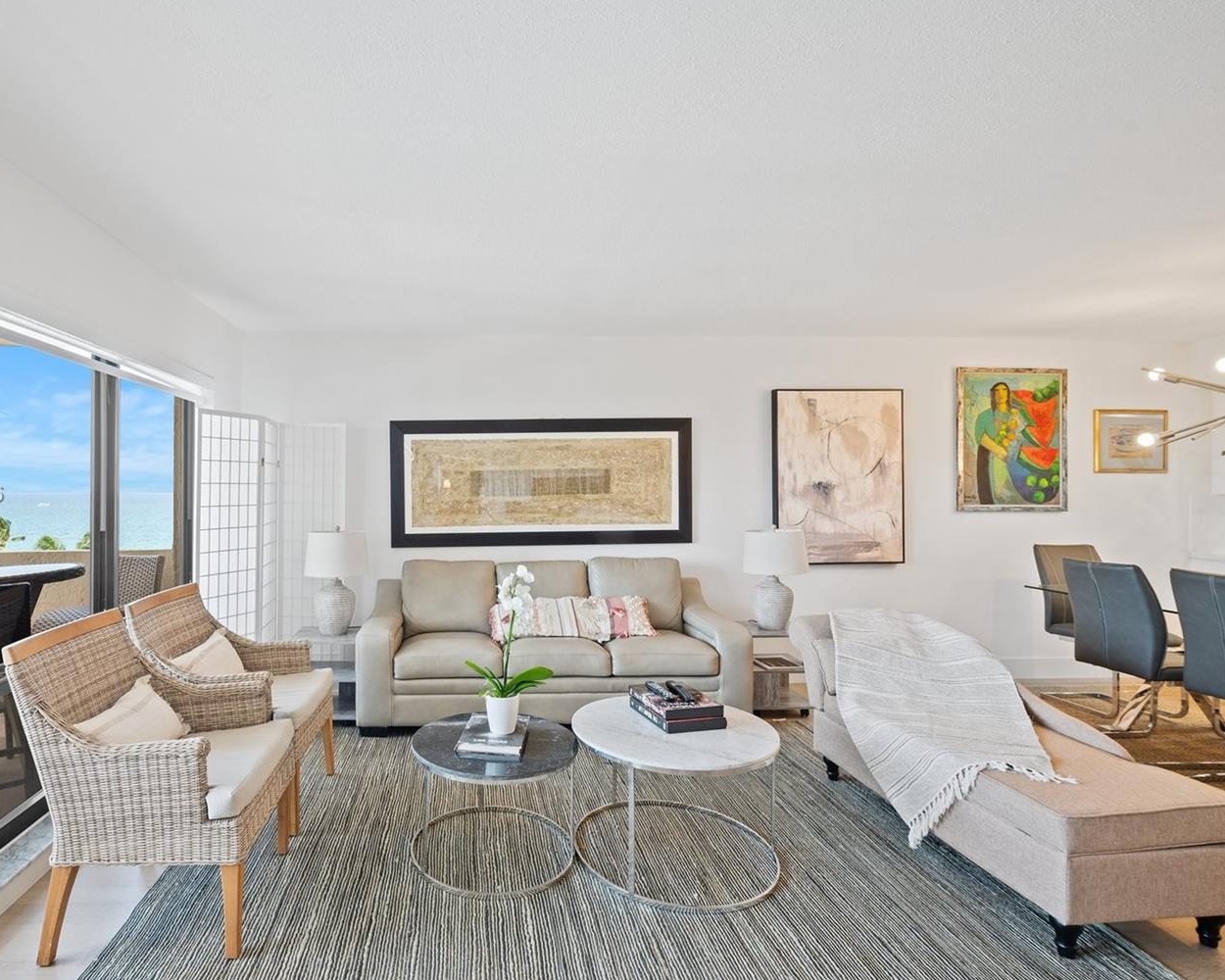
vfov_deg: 73.8
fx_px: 653
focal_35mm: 18
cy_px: 495
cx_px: 482
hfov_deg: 85.2
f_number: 8
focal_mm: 15
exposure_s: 1/5
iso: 200
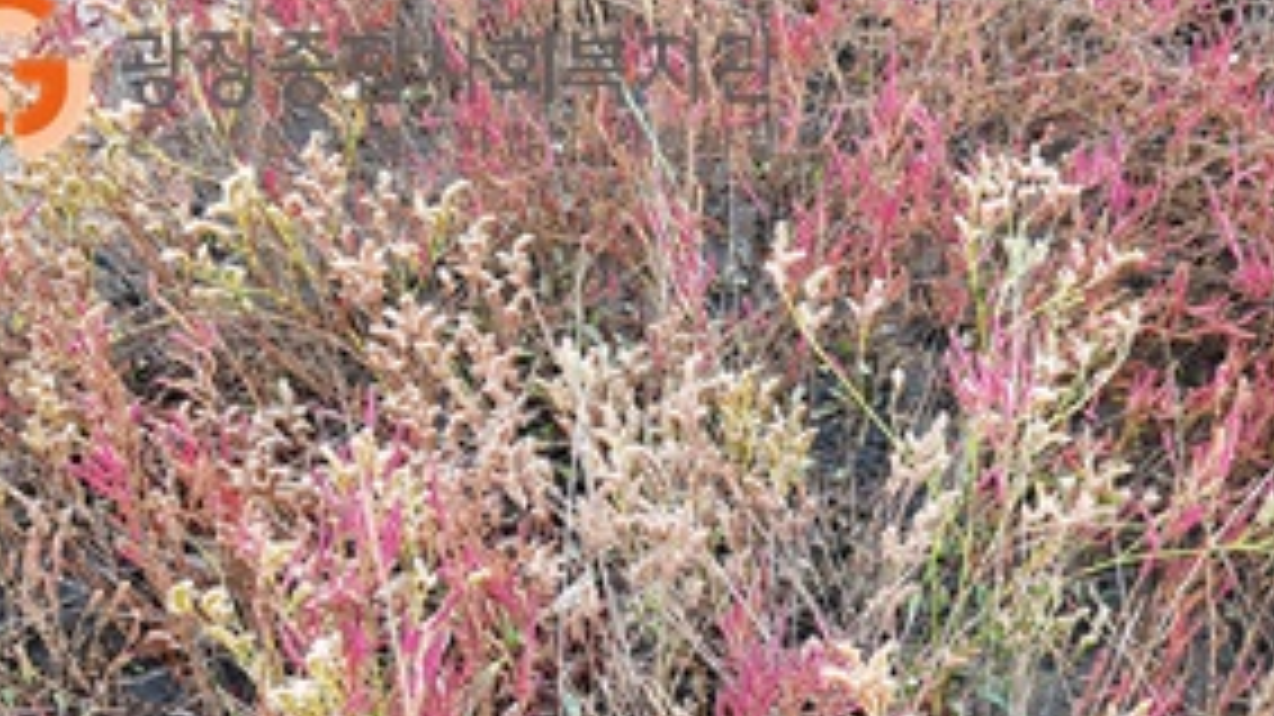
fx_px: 1689
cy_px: 817
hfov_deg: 39.6
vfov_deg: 22.4
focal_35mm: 50
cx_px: 1031
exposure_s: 1/158
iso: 40
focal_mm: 4.3
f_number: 1.7
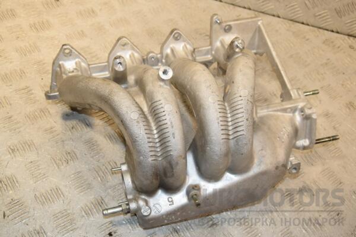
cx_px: 178
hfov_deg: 41.1
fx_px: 475
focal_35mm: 48
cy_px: 118
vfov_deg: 28.1
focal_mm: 32
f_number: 8
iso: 800
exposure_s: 1/200
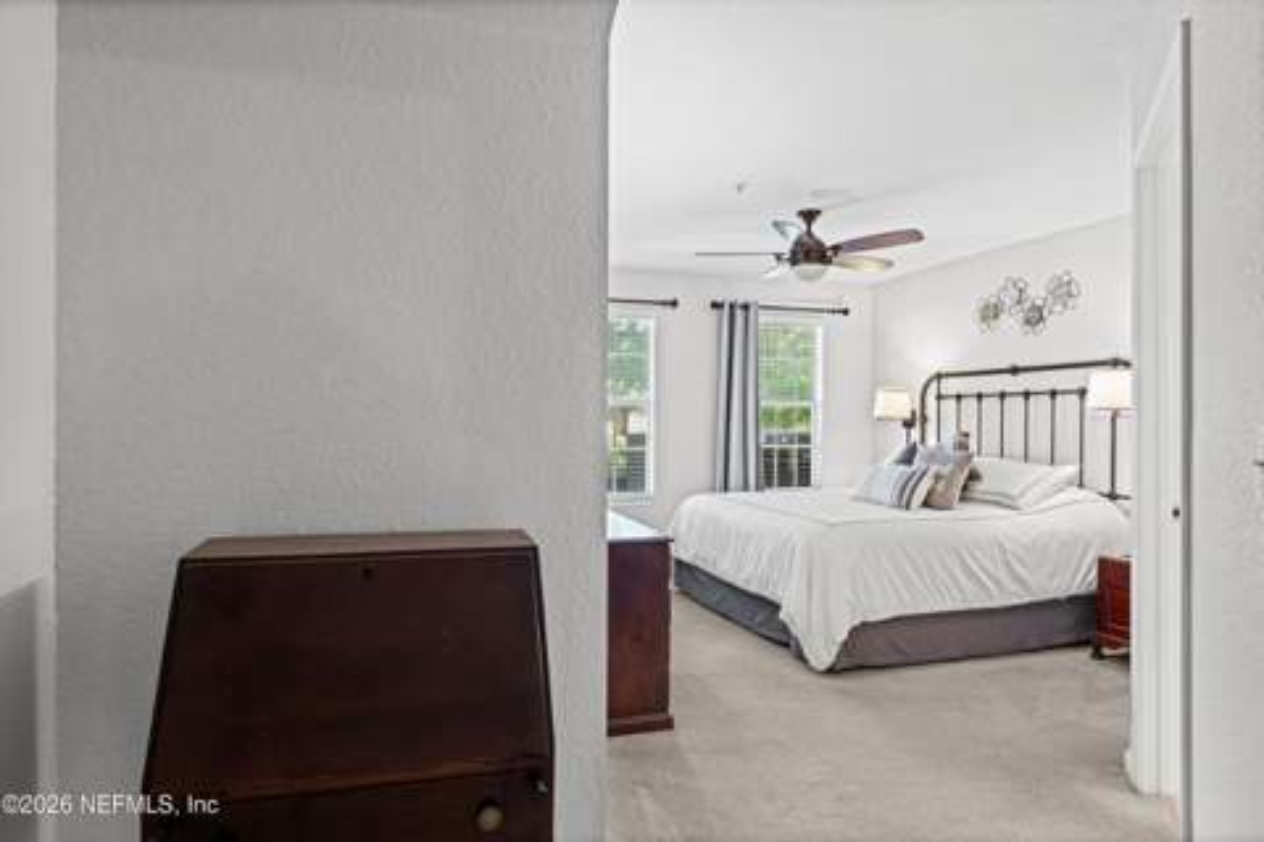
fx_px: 772
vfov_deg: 57.2
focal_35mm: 22
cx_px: 632
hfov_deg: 78.6
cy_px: 421
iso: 250
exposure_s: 1.6
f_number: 9
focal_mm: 22
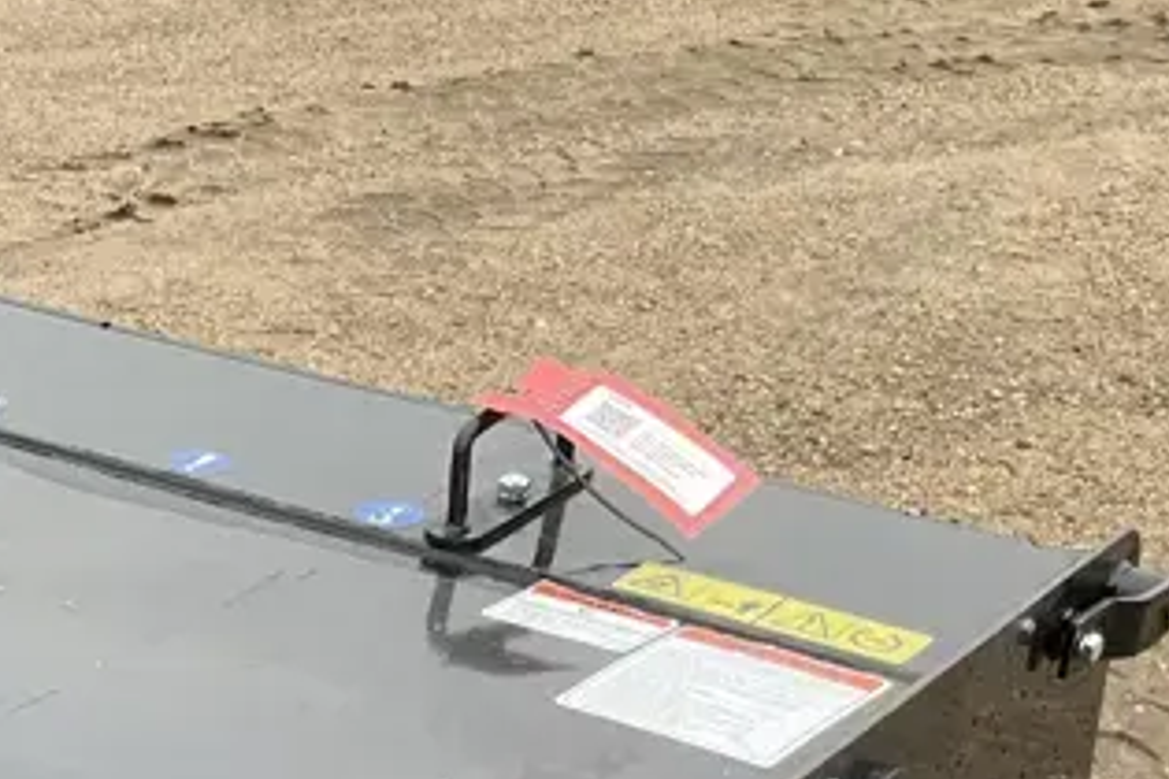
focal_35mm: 92
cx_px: -186
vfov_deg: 13.9
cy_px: 1176
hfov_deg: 20.8
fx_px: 2987
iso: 25
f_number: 1.8
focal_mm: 3
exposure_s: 1/312
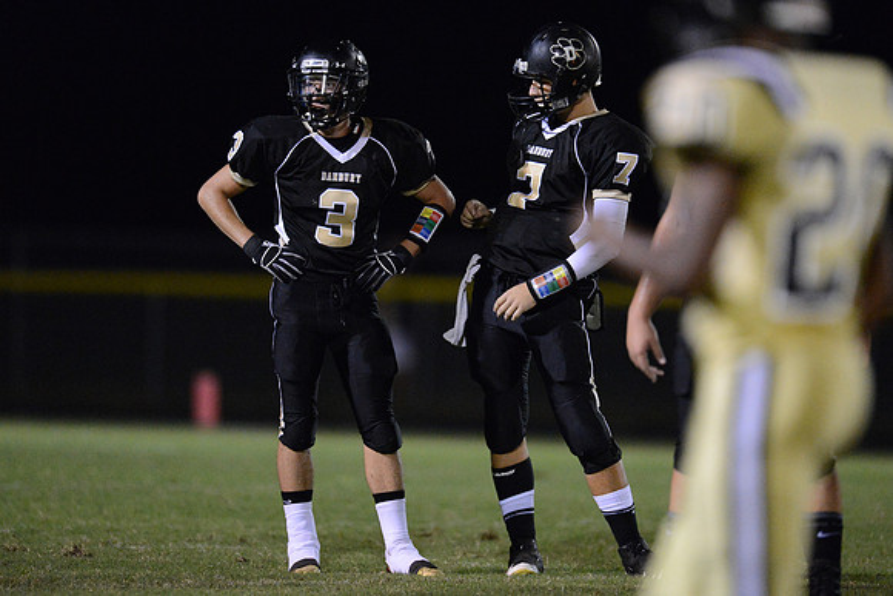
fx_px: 9924
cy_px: 298
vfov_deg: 3.4
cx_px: 446
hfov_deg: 5.2
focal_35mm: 400
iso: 12800
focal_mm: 400
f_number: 2.8
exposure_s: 1/640
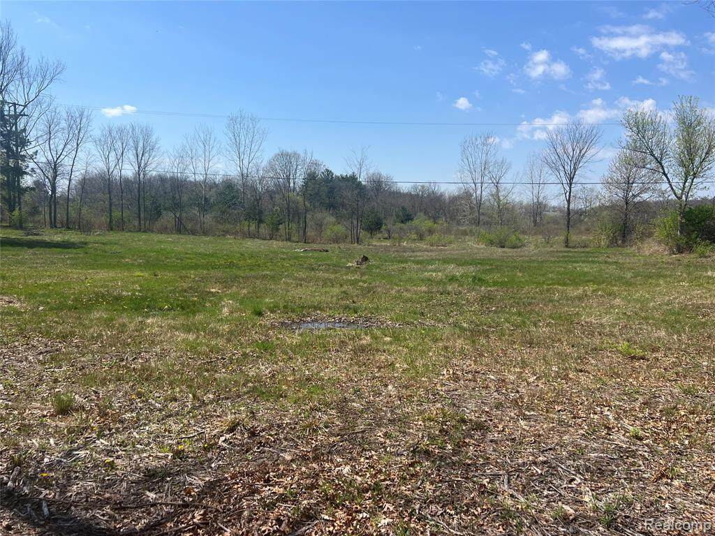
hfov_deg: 67.3
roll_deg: +0.1
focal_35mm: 26
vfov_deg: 53.1
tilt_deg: -4.6
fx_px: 537
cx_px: 358
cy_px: 268
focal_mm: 5.7
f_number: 1.5
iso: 50
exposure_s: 1/4444
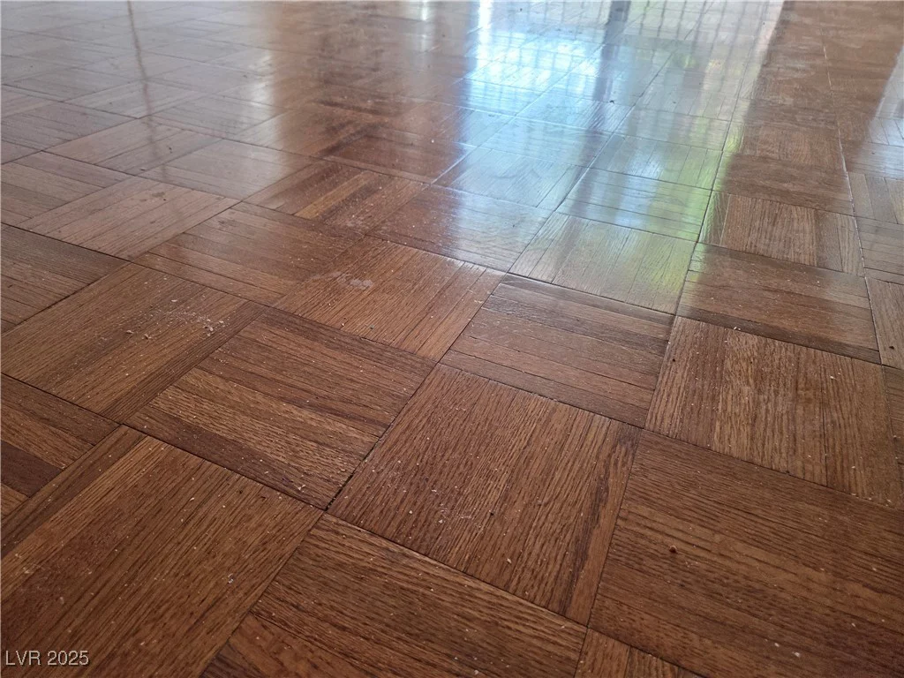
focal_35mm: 23
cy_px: 339
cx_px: 452
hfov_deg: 73.9
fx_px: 601
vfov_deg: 58.9
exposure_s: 1/180
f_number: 1.8
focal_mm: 5.4
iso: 160
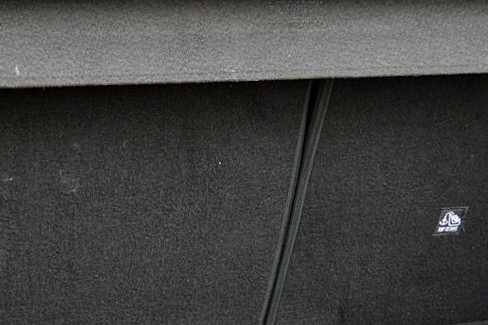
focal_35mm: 120
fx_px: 1626
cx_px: 291
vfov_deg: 11.4
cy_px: 212
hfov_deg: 17.1
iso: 800
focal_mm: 28
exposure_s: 1/60
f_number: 4.2
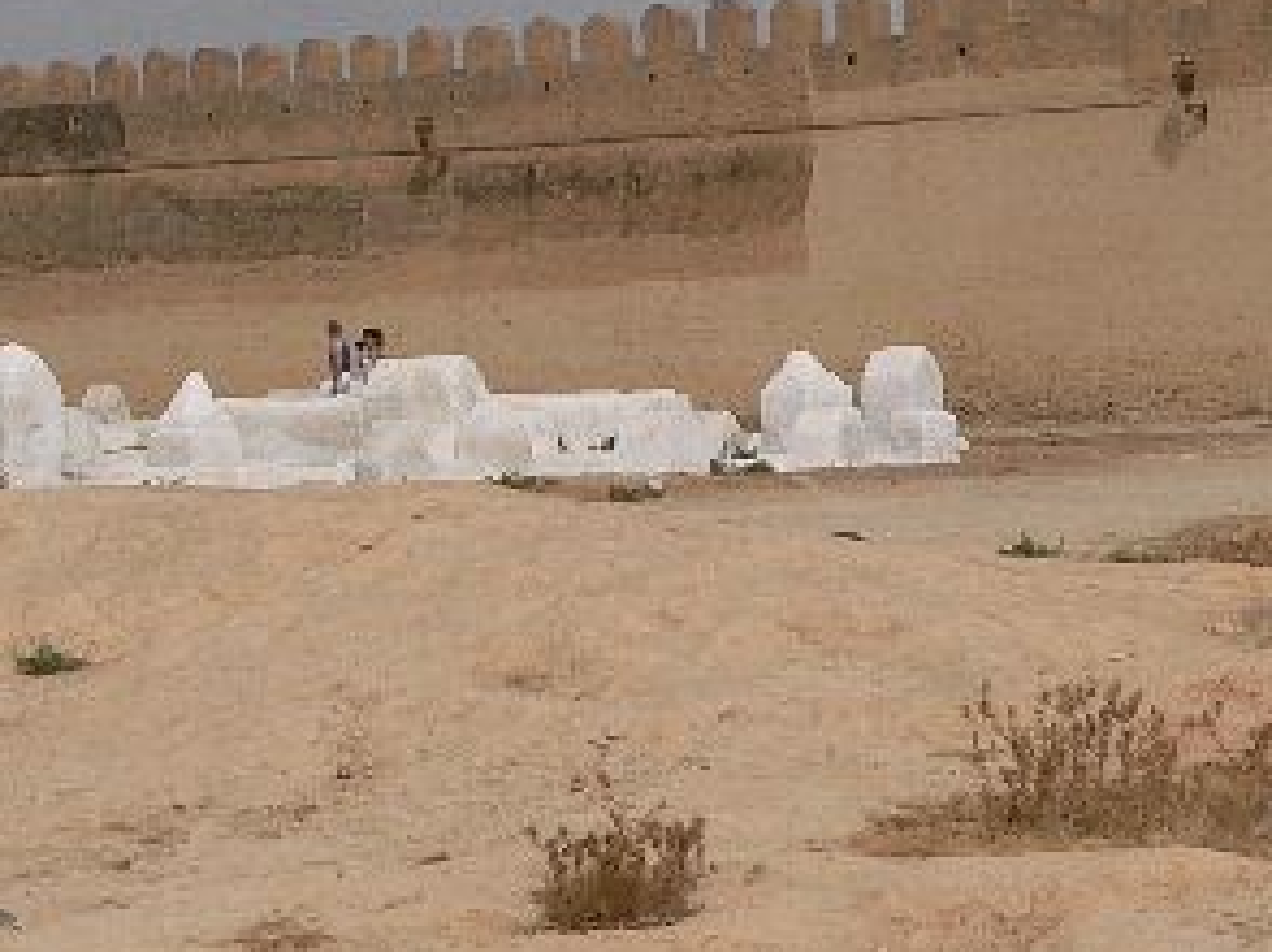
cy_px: -147
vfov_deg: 14.6
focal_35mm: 98
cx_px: 407
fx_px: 3598
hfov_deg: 20.0
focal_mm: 6
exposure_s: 1/800
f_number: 5.6
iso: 80
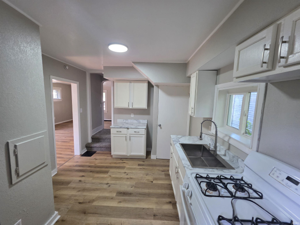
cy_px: 112
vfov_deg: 89.9
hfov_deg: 106.2
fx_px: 113
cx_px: 150
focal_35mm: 13
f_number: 1.9
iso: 200
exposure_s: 1/120
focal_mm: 2.2
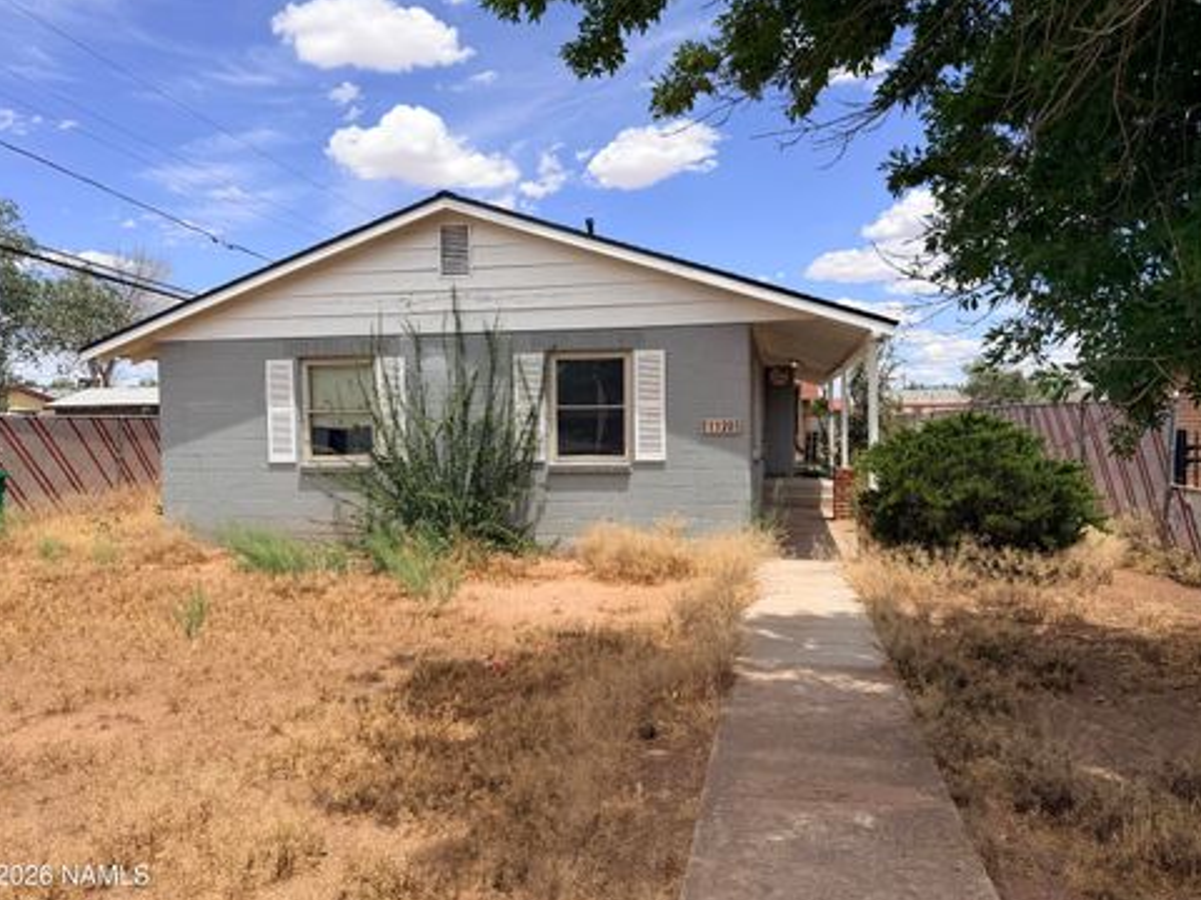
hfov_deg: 69.4
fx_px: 867
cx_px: 598
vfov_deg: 54.9
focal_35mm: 25
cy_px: 449
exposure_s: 1/4975
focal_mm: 6.76
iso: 80
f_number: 1.78
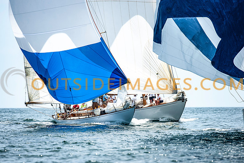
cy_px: 82
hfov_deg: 6.8
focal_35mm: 304
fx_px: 2057
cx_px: 122
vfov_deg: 4.5
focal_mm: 300
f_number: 5
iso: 250
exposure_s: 1/2000
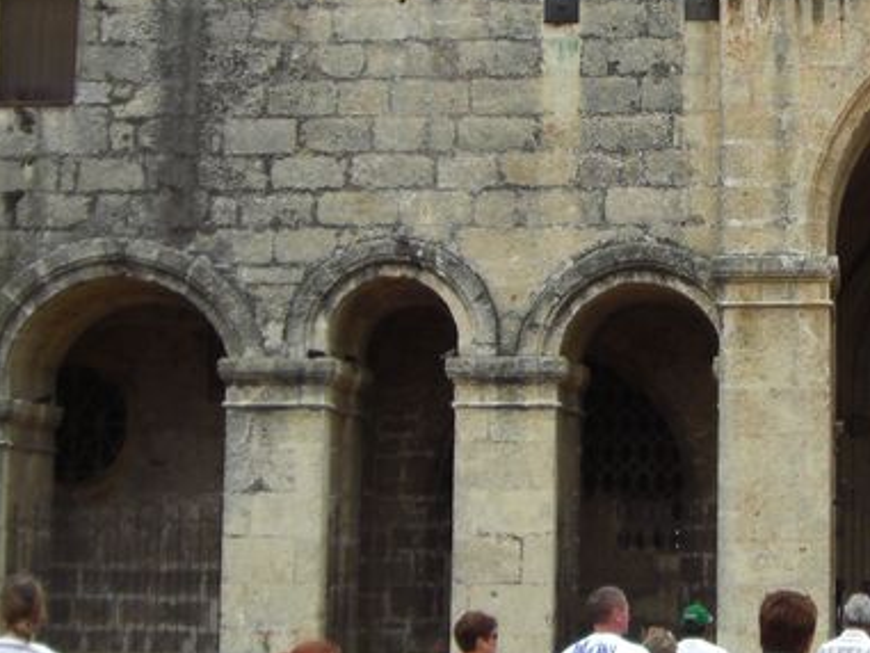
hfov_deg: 18.8
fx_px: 2564
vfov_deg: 14.5
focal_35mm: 102
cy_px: 185
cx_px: 836
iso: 64
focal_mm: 6.2
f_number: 2.7
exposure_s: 1/800
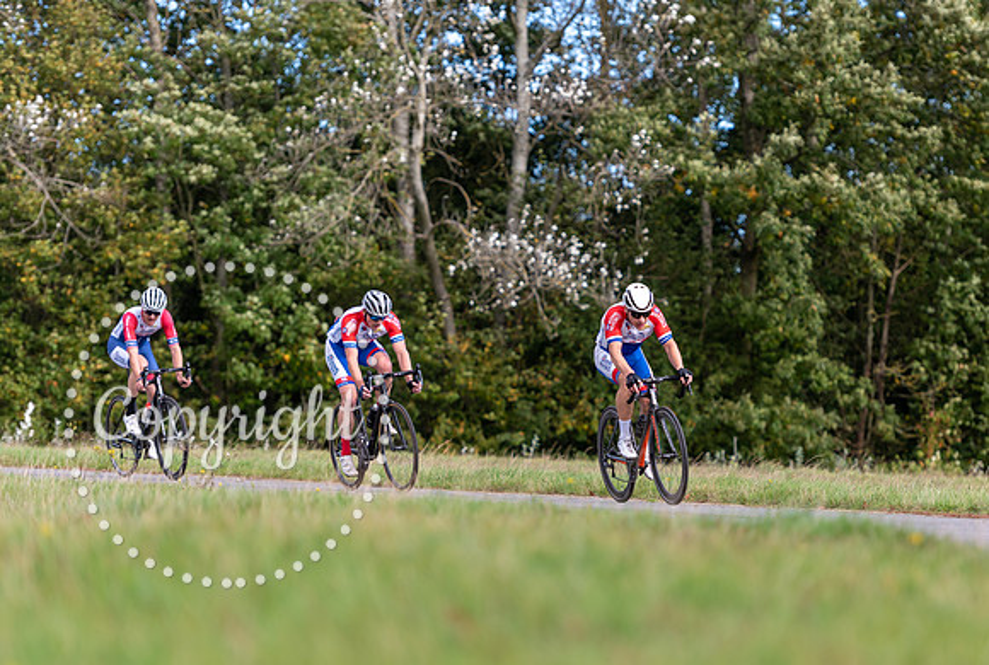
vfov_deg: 6.8
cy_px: 362
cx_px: 617
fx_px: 5573
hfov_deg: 10.1
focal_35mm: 202
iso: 160
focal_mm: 160
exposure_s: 1/1250
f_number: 2.8
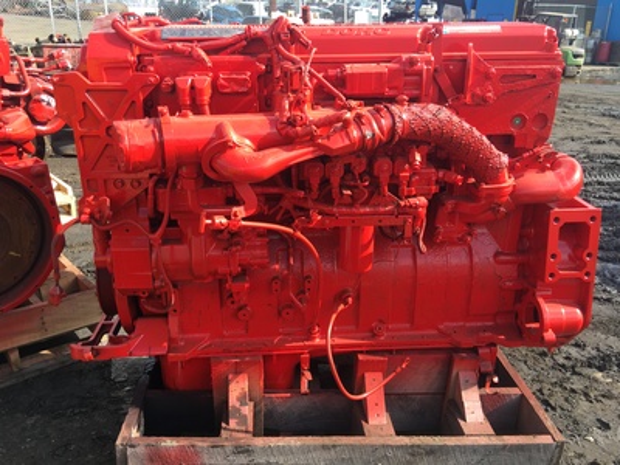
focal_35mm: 29
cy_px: 232
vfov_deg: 48.2
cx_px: 310
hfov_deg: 61.7
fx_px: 519
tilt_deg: -21.4
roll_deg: -1.0
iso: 25
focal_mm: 4.15
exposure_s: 1/400
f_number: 2.2
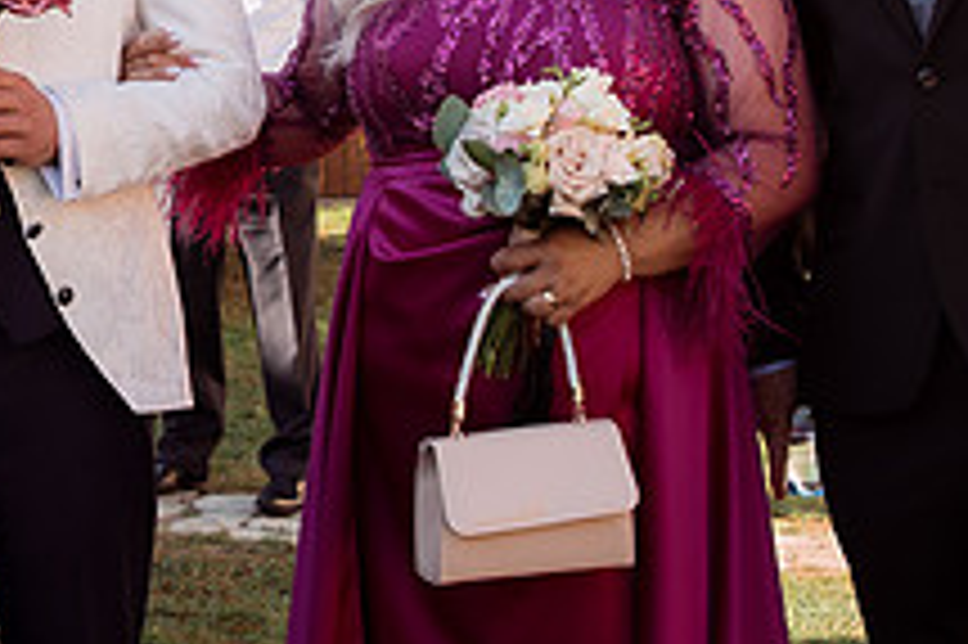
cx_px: -57
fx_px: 2794
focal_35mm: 104
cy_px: -95
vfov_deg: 12.9
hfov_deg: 19.0
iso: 100
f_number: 3.5
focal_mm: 23
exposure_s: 1/250
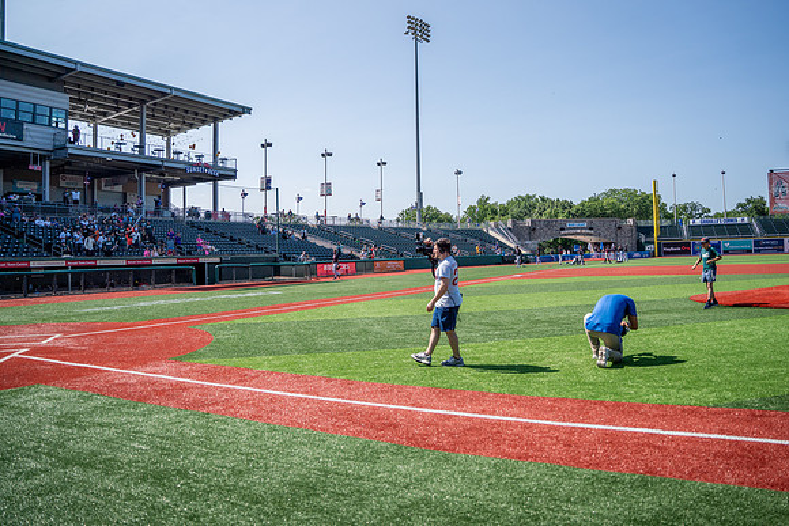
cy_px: 229
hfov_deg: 67.1
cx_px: 422
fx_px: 594
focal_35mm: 27
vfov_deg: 47.7
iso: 100
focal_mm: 24
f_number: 2.8
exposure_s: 1/3200
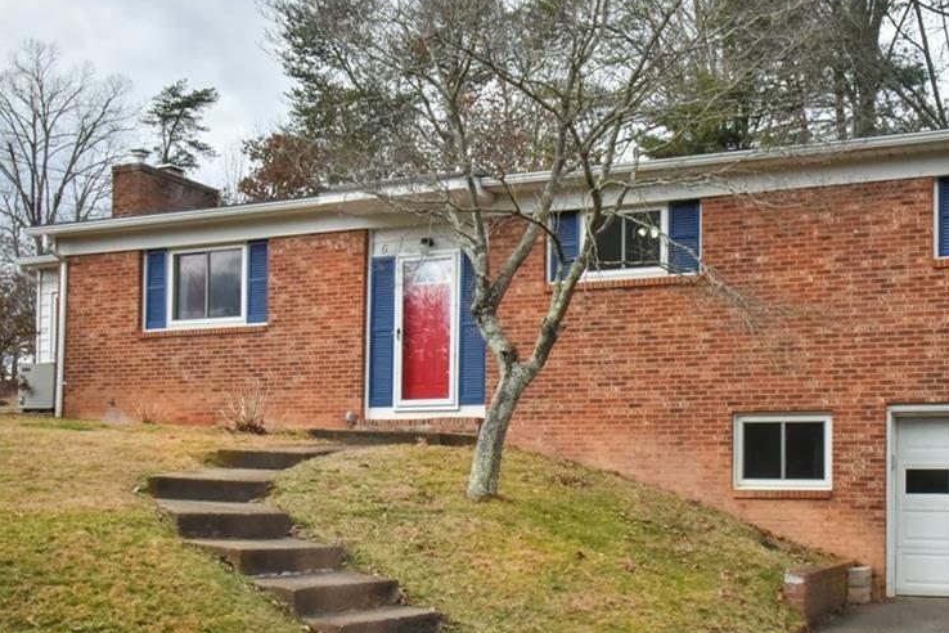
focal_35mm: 43
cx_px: 635
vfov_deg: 30.9
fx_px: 1133
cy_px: 427
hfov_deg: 44.7
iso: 4000
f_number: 18
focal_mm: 31
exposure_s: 1/320
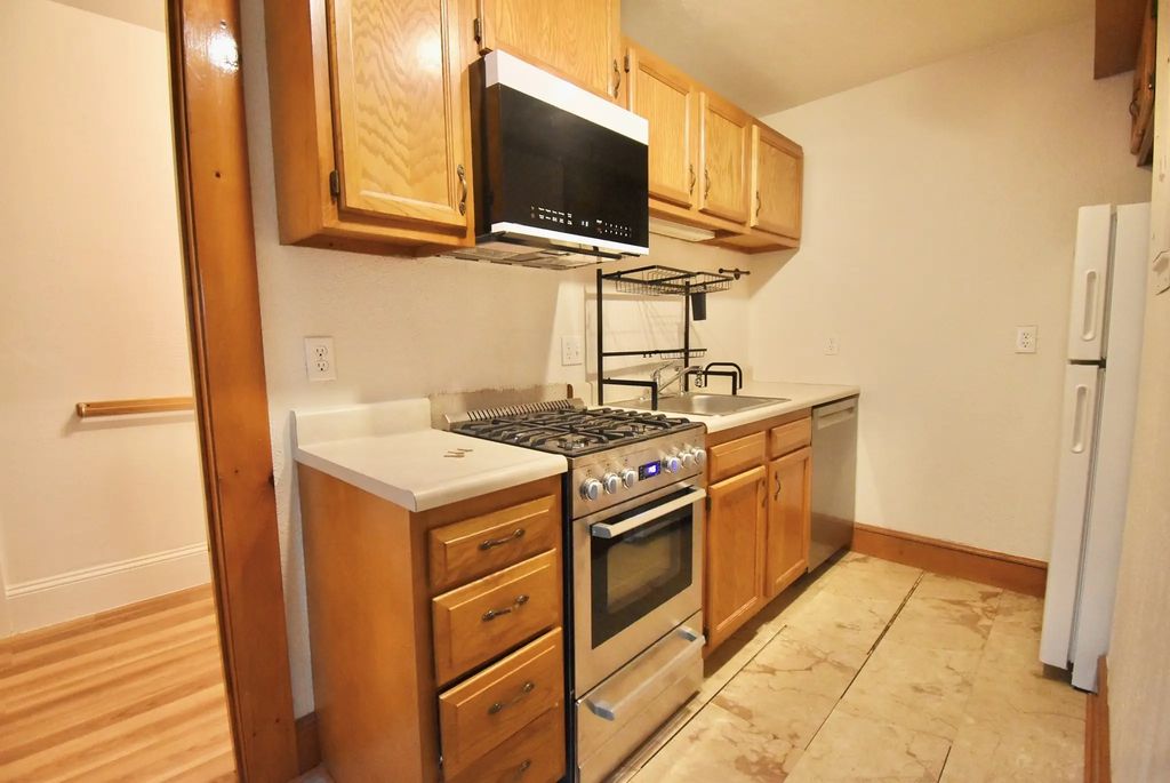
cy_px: 392
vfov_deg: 77.5
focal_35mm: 15
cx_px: 585
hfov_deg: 100.3
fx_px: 488
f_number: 4.5
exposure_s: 1/125
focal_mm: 10
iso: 3200
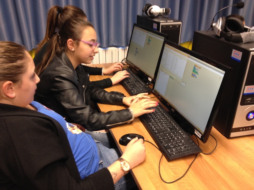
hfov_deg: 52.6
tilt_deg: -27.1
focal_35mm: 35
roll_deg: -1.6
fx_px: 257
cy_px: 95
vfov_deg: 40.7
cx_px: 127
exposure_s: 1/20
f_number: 2.4
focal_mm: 4.28
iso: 125
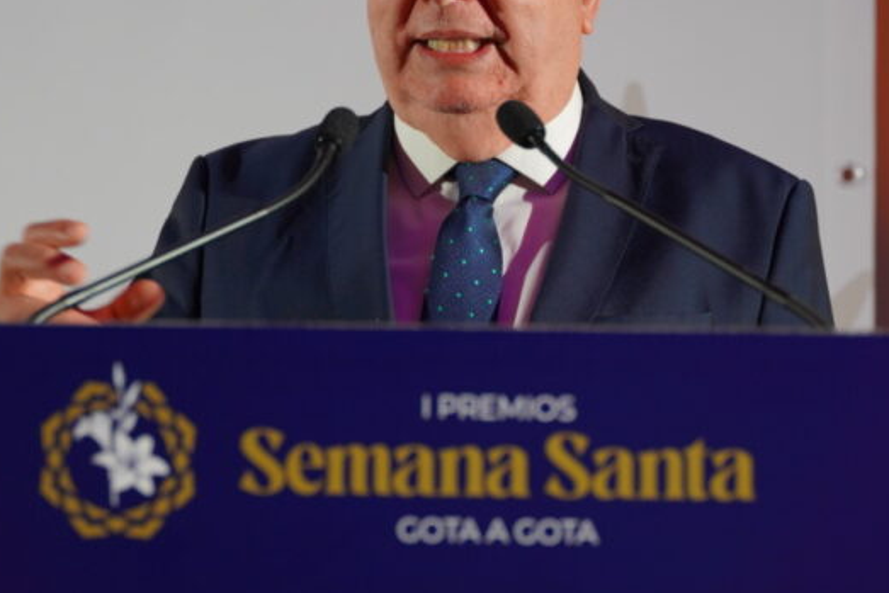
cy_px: 233
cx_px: 437
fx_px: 2356
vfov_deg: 14.3
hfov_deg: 21.4
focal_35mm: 95
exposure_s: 1/200
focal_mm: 48.7
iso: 800
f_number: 2.8
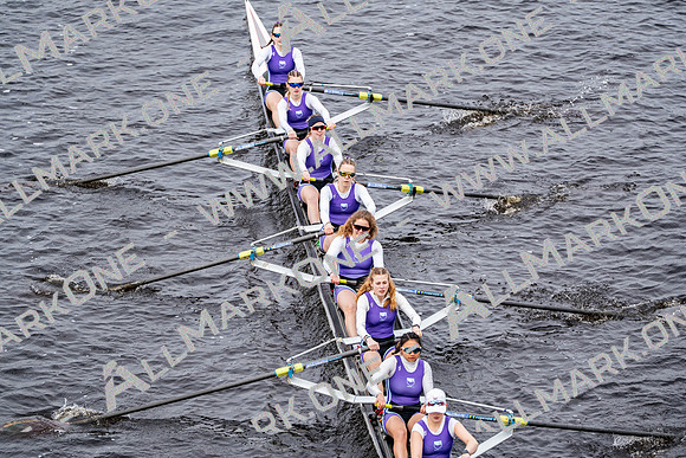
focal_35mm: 200
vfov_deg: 6.9
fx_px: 3812
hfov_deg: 10.3
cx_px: 343
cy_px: 229
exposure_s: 1/2000
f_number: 2.8
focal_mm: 200
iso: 320
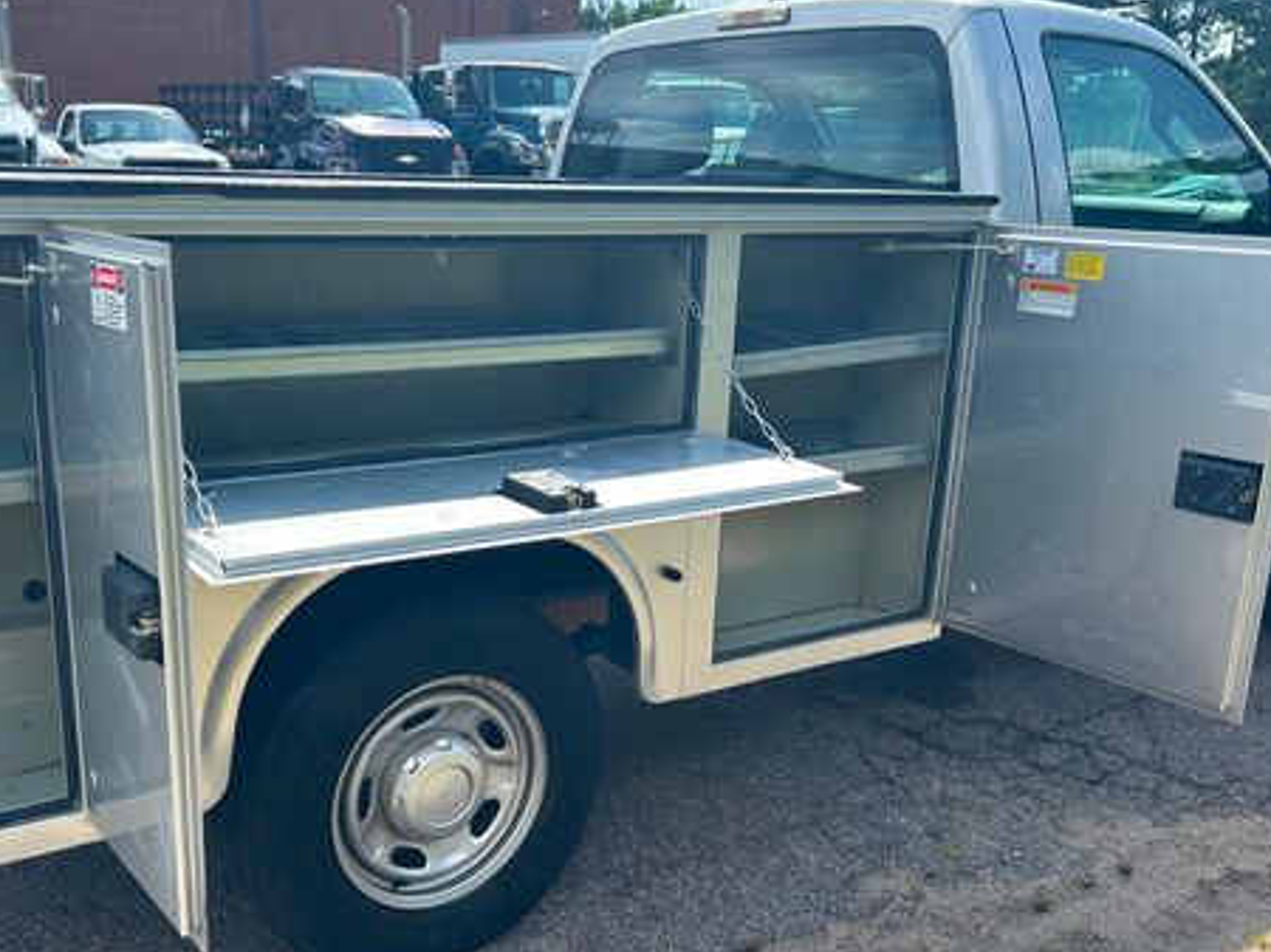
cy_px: 573
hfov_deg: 50.0
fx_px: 1358
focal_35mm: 37
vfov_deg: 38.5
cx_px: 542
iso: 50
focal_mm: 5.7
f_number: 1.5
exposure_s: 1/1751
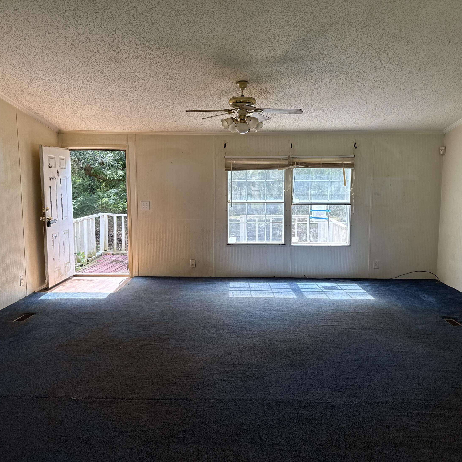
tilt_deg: -6.1
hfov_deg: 55.6
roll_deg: -1.2
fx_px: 438
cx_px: 239
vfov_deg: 55.6
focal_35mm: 29
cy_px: 227
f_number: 1.78
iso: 100
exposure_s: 1/256
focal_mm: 6.76
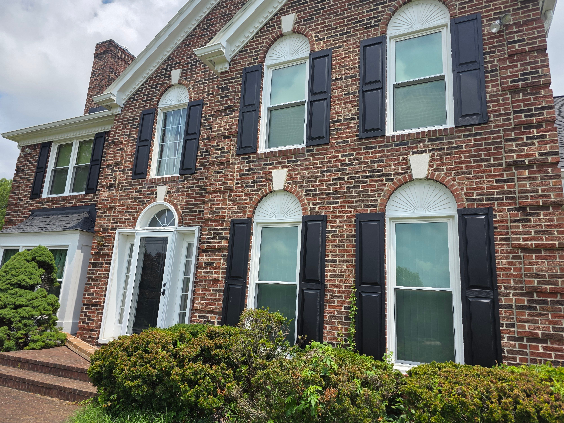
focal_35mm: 23
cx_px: 282
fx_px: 375
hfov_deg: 73.9
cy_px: 212
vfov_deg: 58.9
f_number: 1.7
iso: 80
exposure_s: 1/5153
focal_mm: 6.3
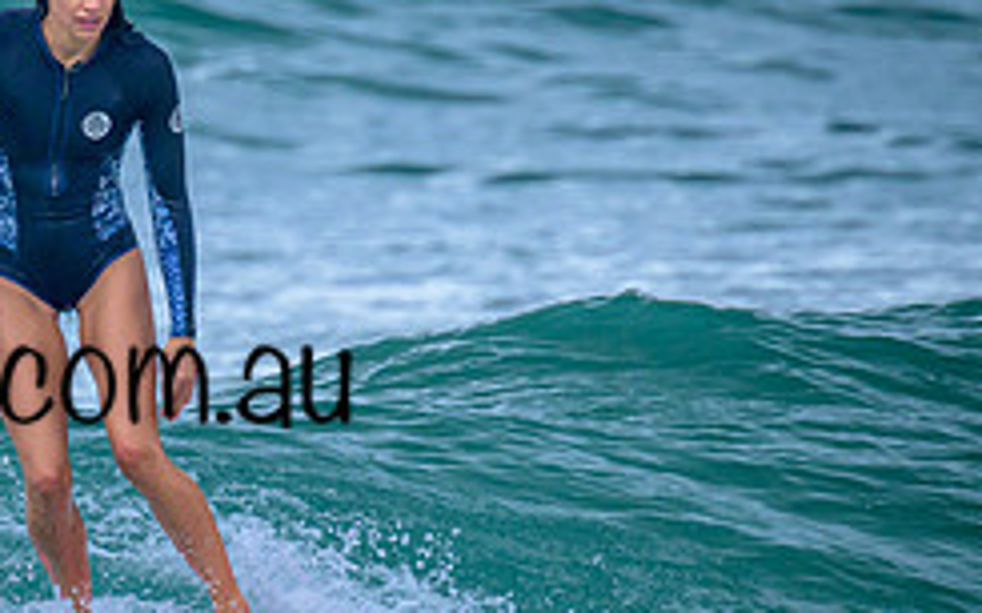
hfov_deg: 1.4
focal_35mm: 1535
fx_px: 41071
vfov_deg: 0.9
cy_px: 227
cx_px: -2
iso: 1250
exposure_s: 1/2000
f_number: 8
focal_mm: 560
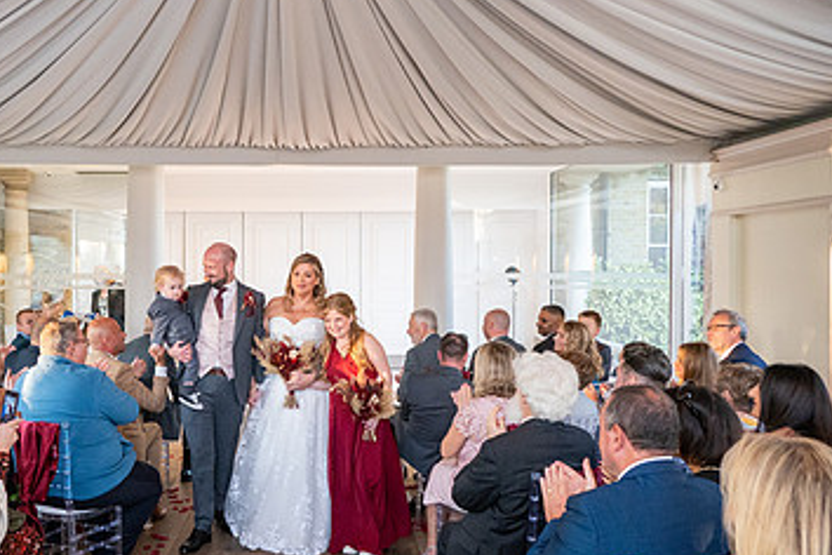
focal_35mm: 40
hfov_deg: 47.8
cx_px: 292
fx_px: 924
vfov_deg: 33.4
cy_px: 287
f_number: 4
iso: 5000
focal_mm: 24
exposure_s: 1/250
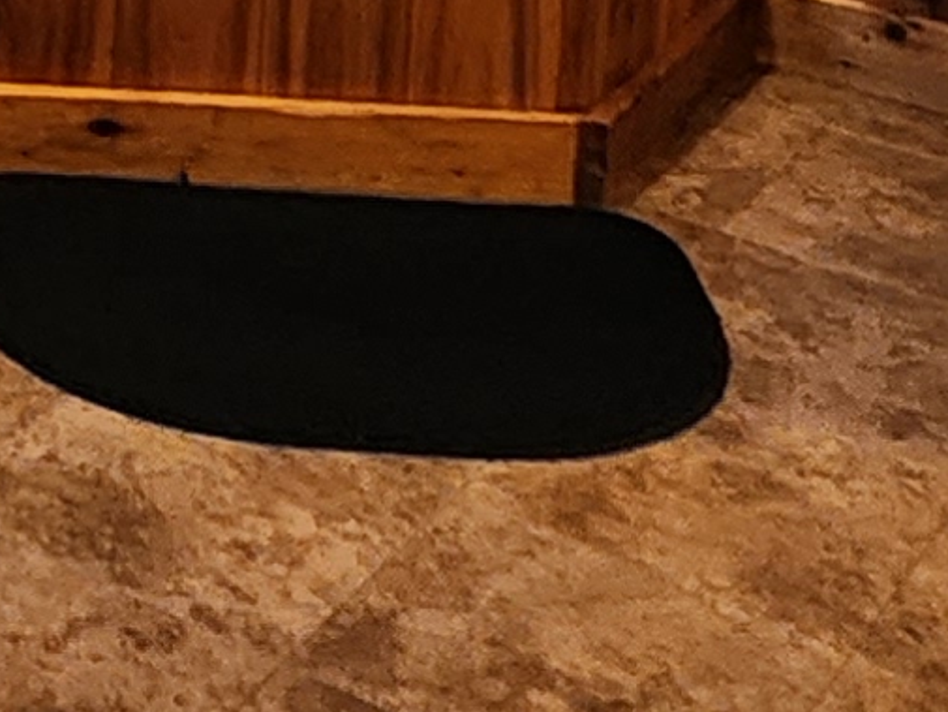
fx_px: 2821
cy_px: -797
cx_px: -565
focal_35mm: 103
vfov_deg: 12.4
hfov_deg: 16.9
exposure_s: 1/30
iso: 500
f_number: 2.2
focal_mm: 2.2
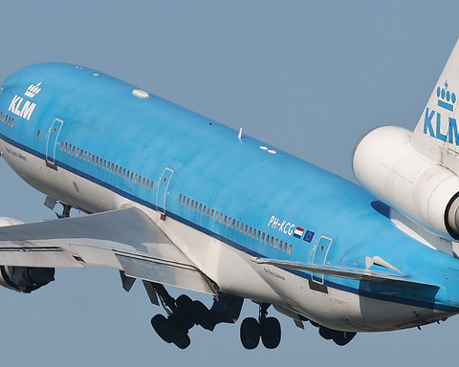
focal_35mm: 323
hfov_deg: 6.0
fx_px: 4388
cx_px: 240
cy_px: 184
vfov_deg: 4.8
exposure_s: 1/1250
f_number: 8
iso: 200
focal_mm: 190
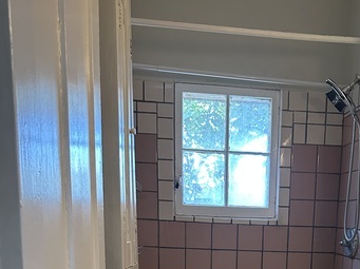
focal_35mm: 47
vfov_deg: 27.1
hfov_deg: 39.7
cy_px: 326
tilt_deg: -10.9
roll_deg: -1.7
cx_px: 255
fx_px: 488
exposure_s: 1/60
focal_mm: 6.86
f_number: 1.78
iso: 500
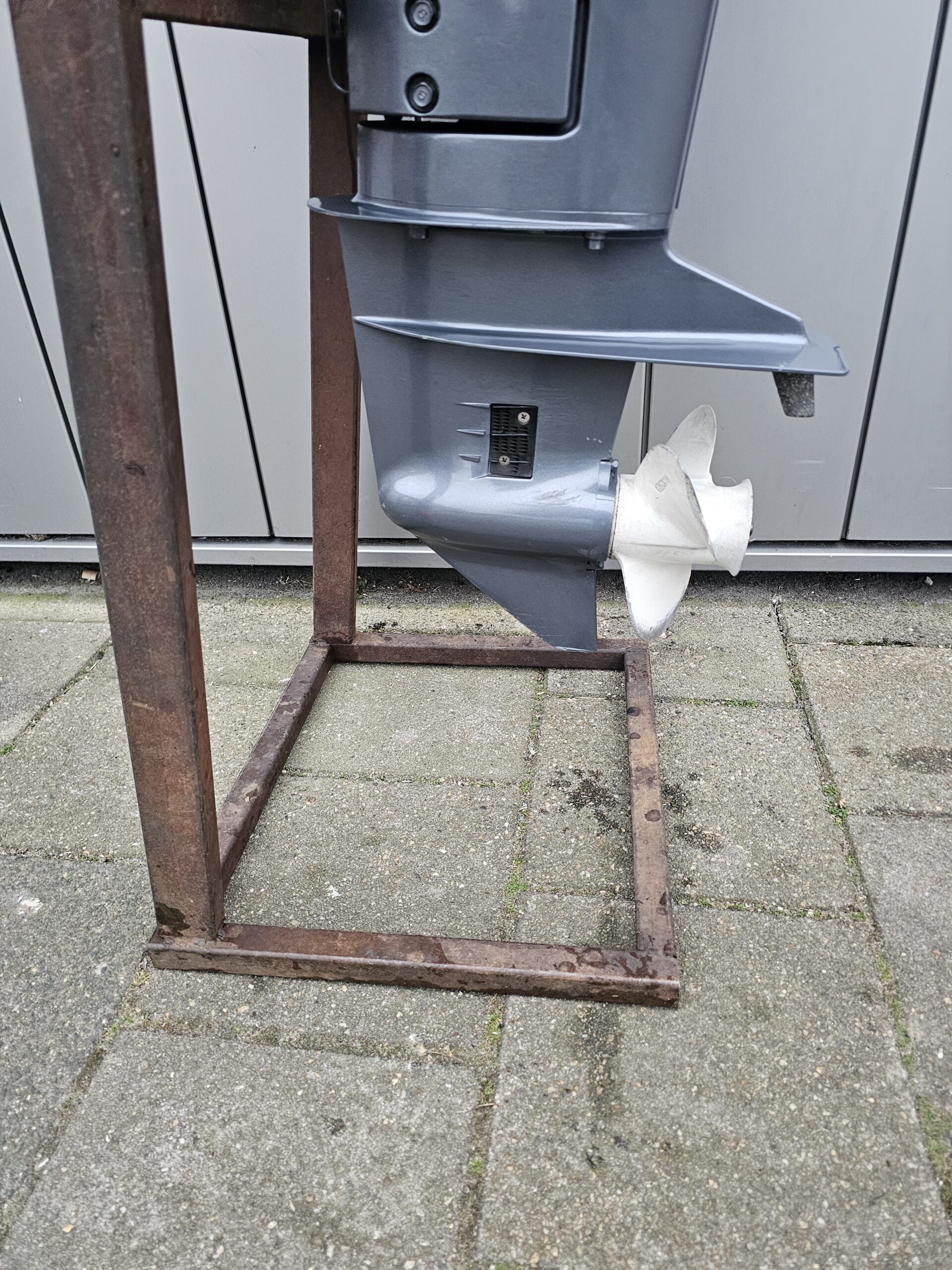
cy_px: 635
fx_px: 843
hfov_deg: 58.9
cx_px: 476
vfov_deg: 73.9
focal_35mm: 23
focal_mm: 6.3
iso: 640
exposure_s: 1/50
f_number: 1.7
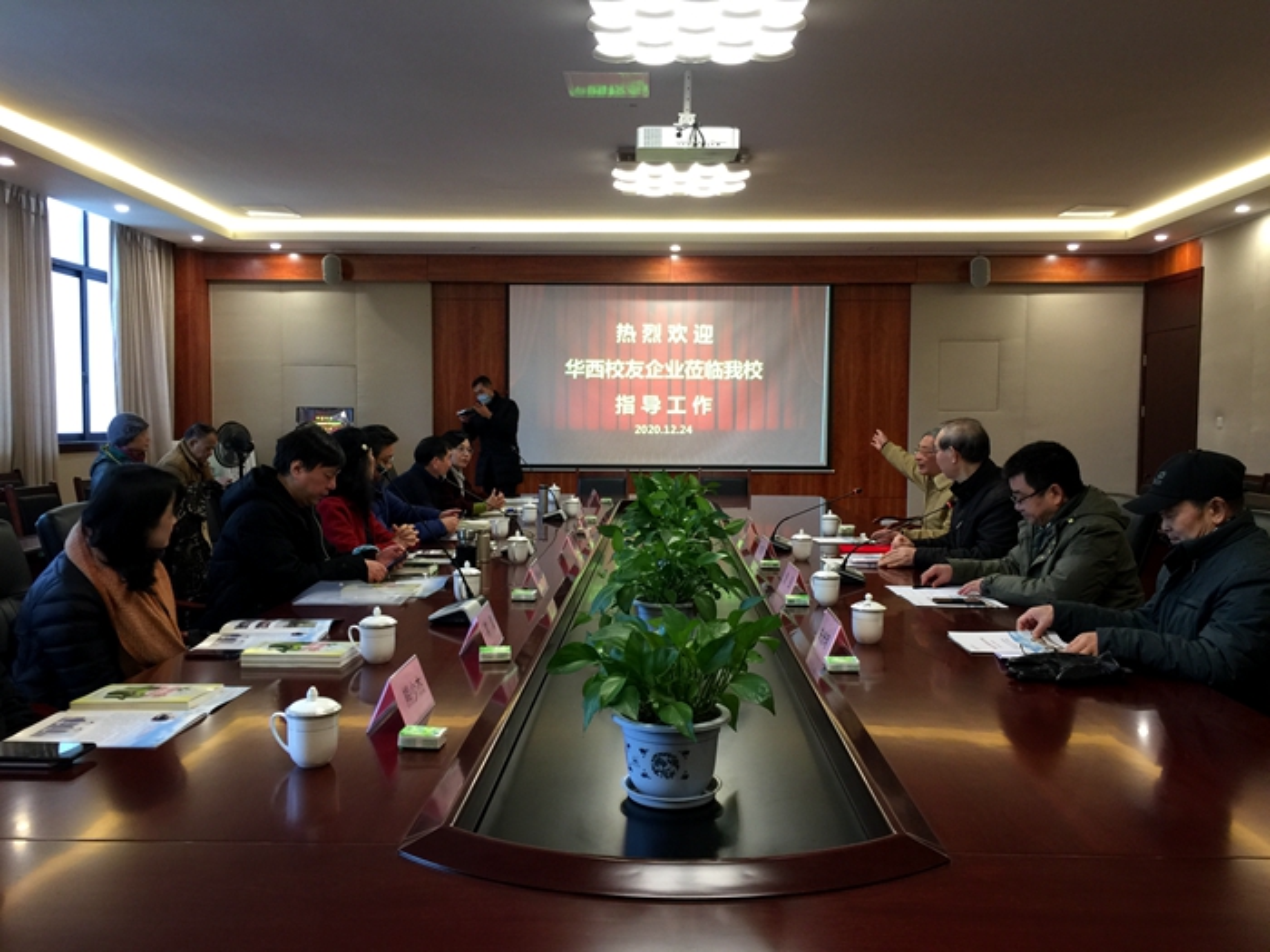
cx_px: 635
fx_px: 1064
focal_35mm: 29
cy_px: 476
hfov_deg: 61.7
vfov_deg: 48.2
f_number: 2.2
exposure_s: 1/17
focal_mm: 4.15
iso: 64
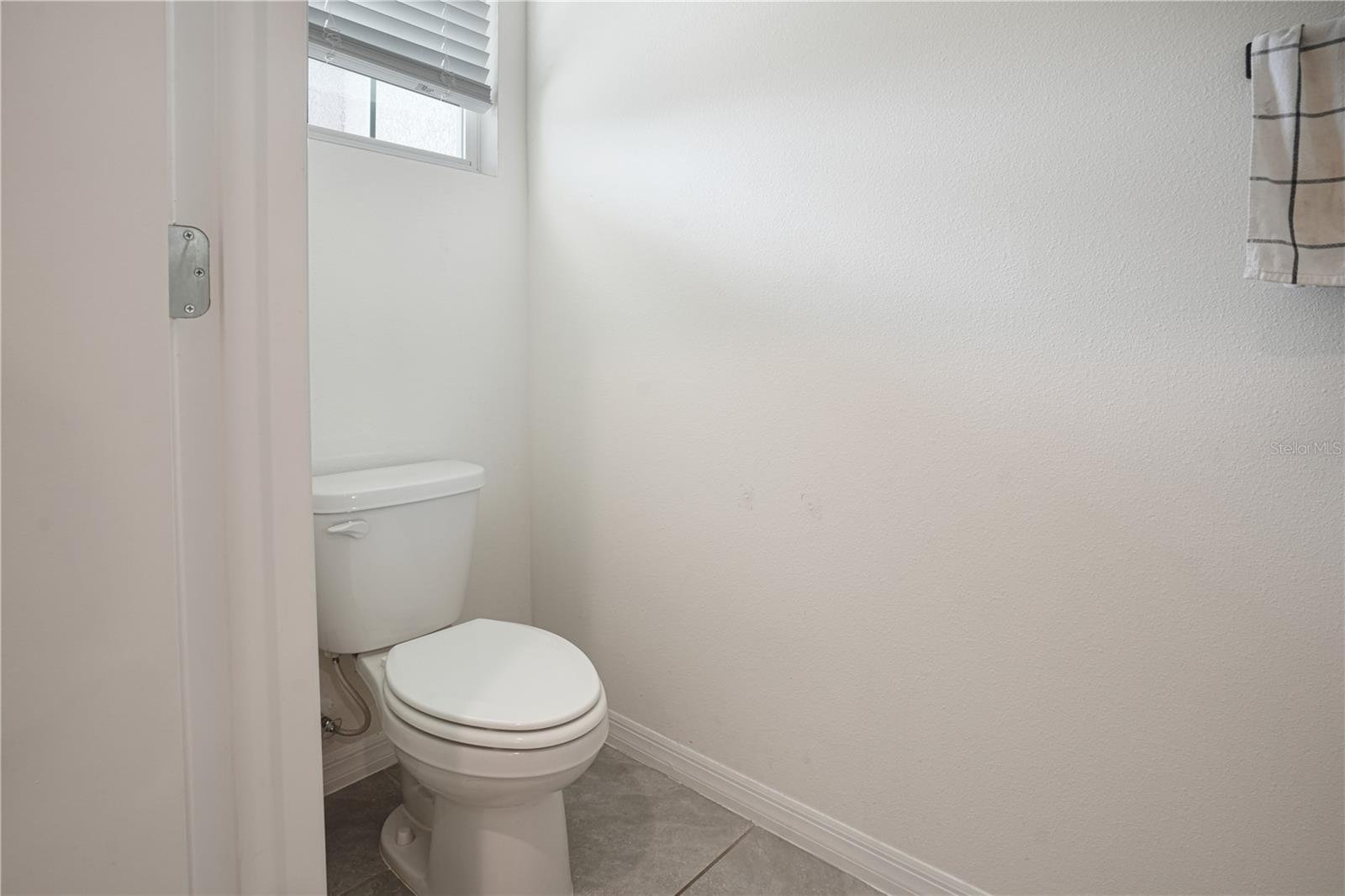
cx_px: 672
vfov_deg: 70.4
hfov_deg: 93.3
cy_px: 448
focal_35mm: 17
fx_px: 635
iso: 1250
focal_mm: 17
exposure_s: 1/60
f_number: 8
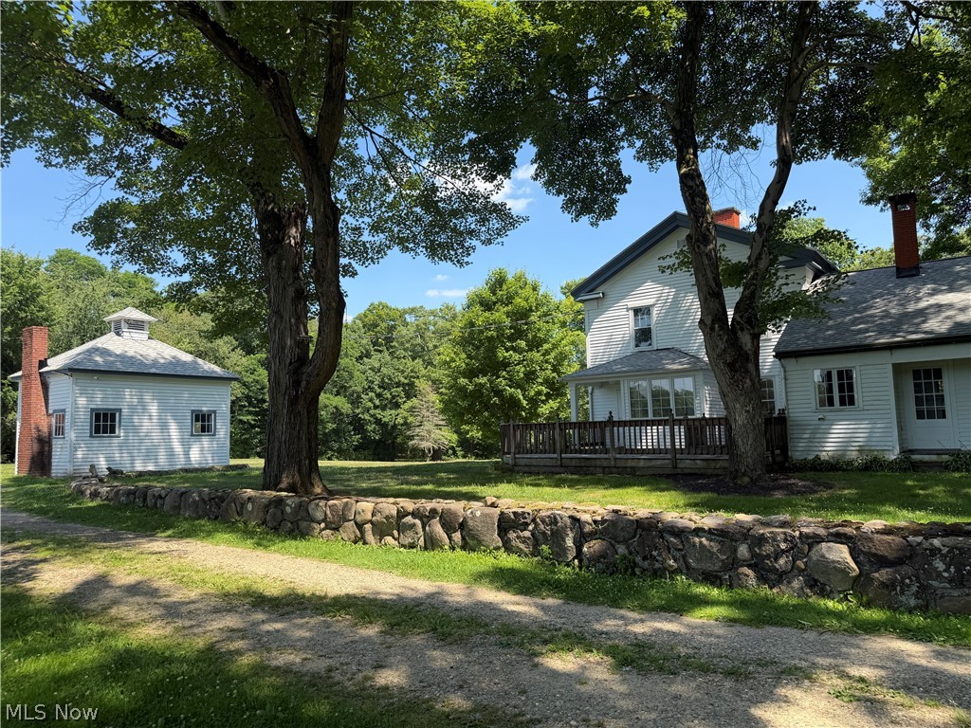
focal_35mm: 24
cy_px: 364
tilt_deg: +5.2
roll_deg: +1.8
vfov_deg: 56.8
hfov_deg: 71.6
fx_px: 673
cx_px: 486
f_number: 1.78
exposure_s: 1/1385
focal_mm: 6.76
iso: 80
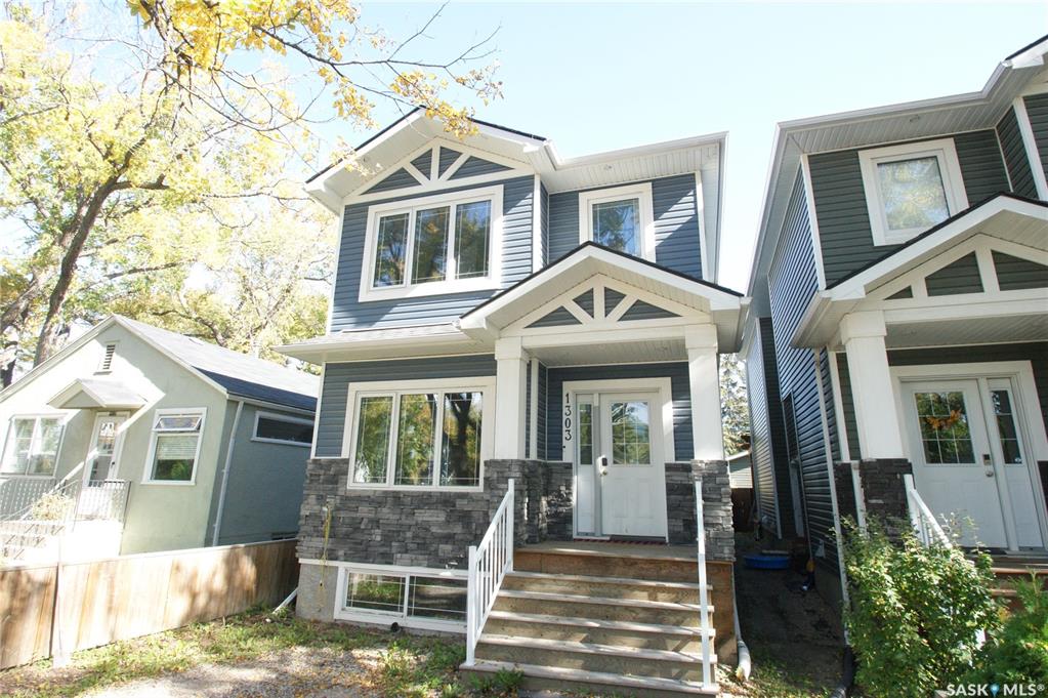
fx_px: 524
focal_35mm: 18
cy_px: 349
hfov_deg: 90.0
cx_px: 524
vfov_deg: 67.3
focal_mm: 12
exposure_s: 1/250
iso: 800
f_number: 6.3
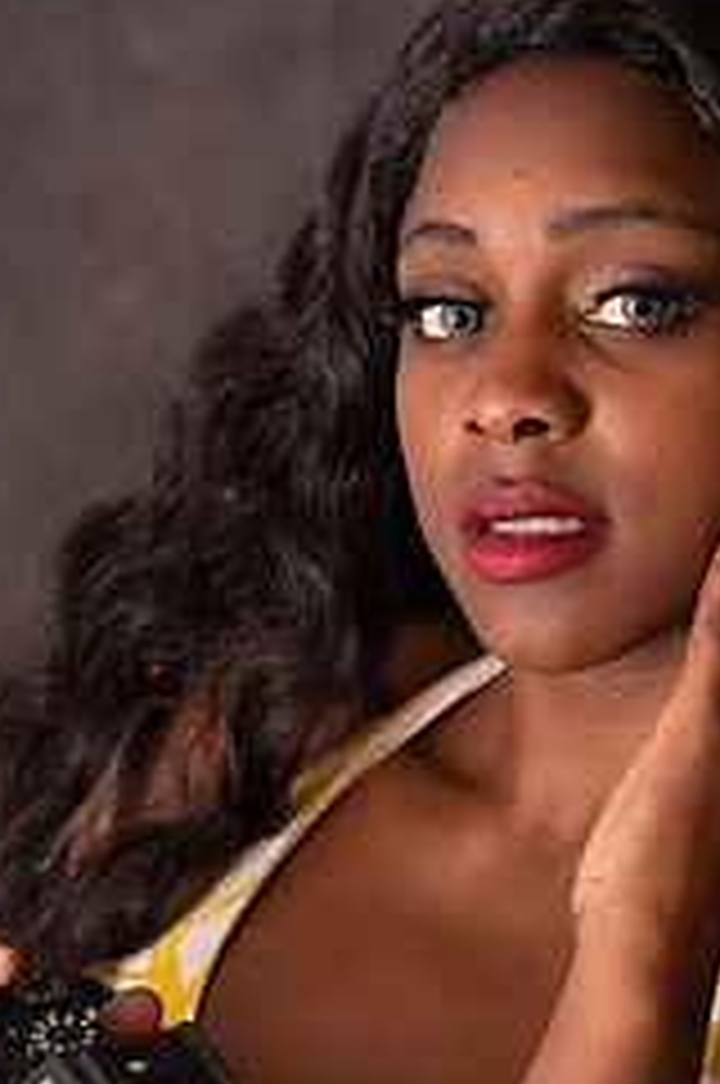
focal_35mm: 159
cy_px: 810
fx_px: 4783
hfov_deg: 8.6
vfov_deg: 12.9
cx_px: 540
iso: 250
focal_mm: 85
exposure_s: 1/100
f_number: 5
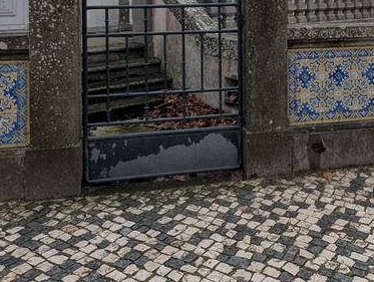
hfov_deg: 49.5
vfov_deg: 34.6
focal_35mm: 37
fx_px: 400
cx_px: 239
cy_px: -11
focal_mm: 1.95
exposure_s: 1/958
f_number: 2.2
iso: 49
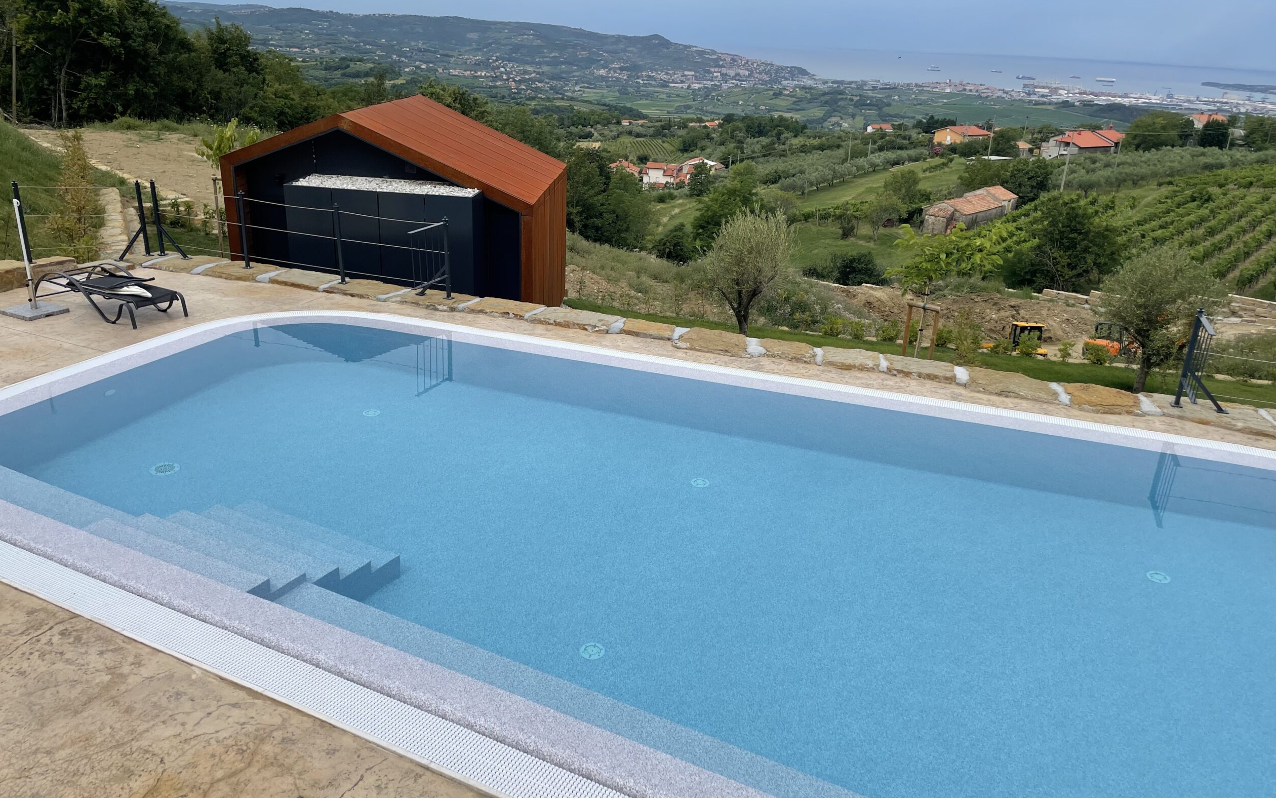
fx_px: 974
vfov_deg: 44.5
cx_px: 642
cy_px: 436
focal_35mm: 28
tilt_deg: -22.7
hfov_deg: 66.5
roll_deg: -3.1
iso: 32
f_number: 1.6
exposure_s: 1/6135
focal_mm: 4.2
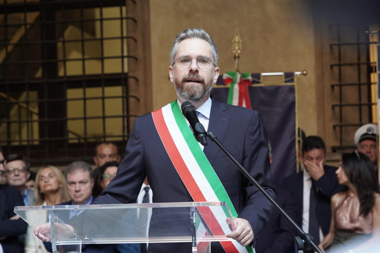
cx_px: 190
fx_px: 1108
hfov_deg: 19.5
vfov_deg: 13.0
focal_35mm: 105
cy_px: 126
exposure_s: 1/200
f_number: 5.6
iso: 4000
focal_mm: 105
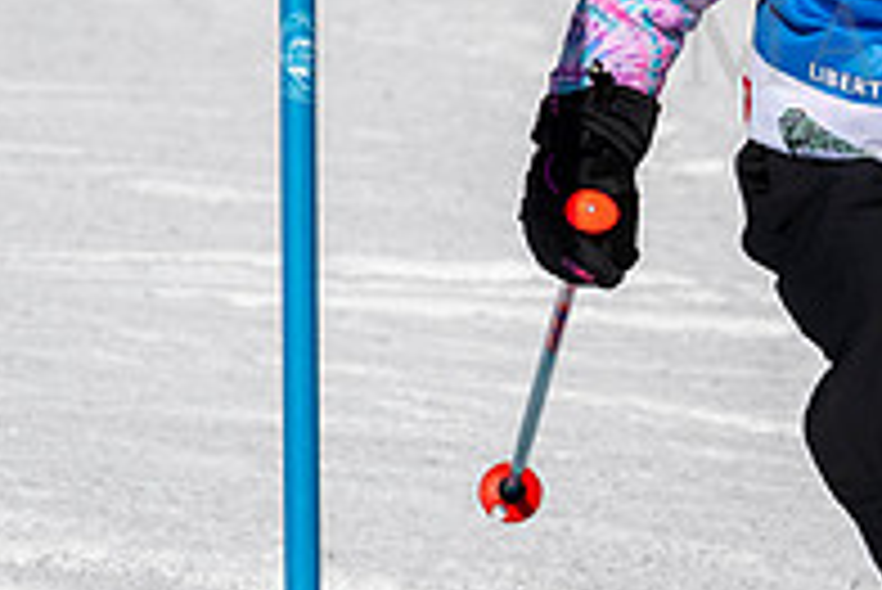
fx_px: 54428
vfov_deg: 0.6
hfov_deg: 0.9
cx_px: 1074
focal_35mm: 2220
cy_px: 293
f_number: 8
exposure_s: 1/2000
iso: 200
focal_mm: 400
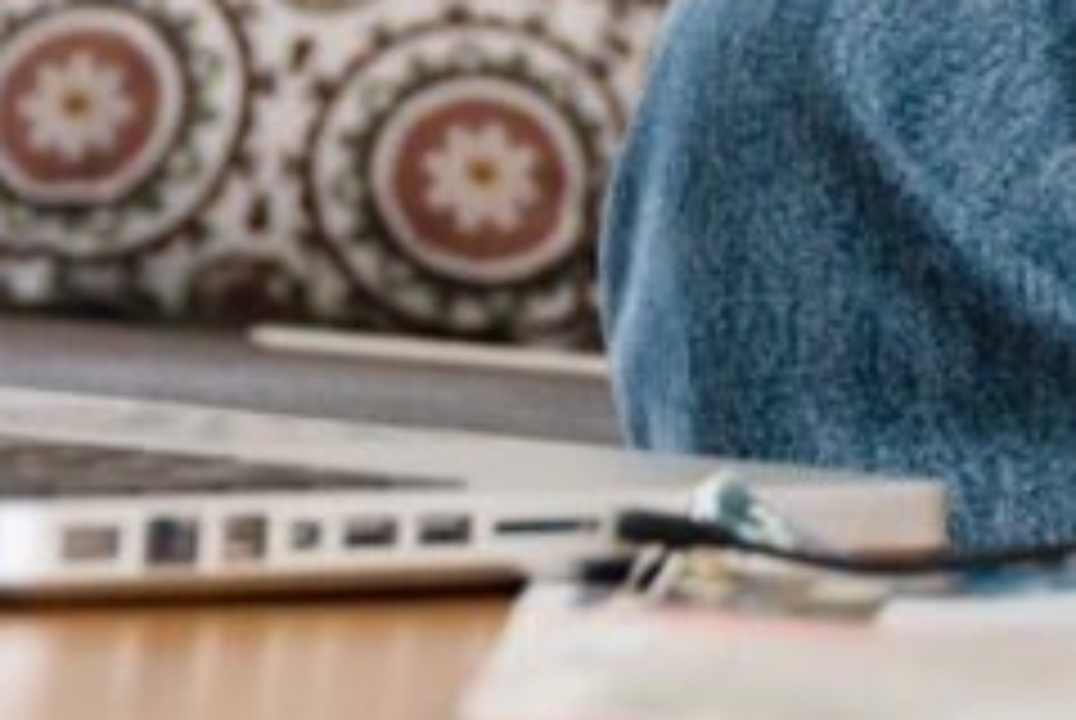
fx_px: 7302
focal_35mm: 244
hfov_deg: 8.4
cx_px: 1189
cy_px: -675
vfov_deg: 5.5
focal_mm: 38
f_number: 2.8
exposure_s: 1/250
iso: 800
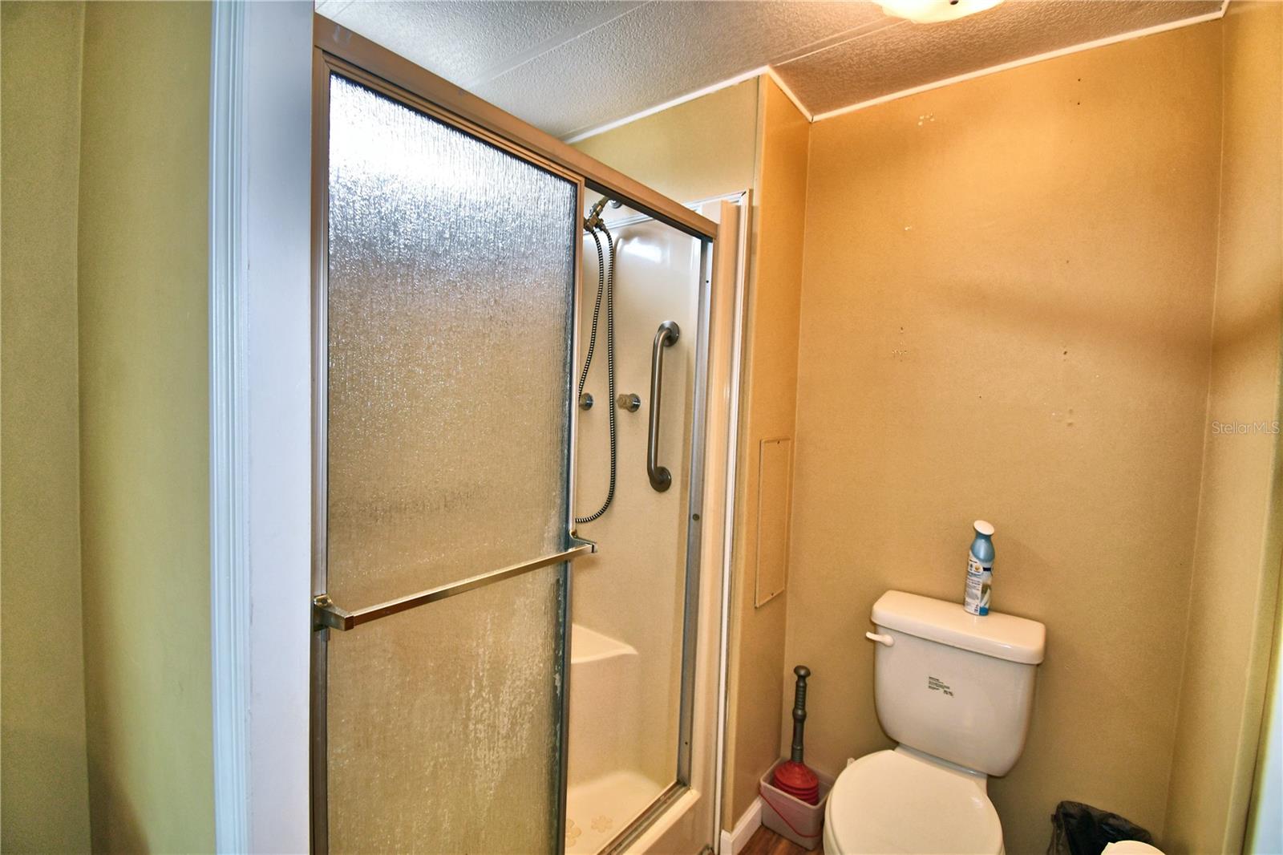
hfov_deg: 100.4
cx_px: 642
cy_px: 428
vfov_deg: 77.3
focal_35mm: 15
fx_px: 534
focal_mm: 10
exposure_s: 1/30
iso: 220
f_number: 4.5
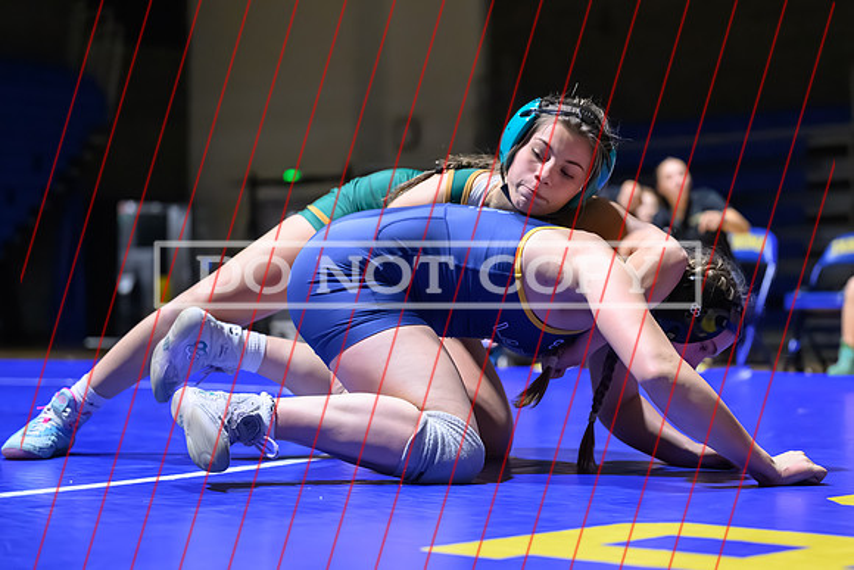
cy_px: 292
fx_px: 1917
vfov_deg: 16.9
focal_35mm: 81
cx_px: 442
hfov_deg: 25.1
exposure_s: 1/640
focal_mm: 70
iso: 10000
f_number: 2.8
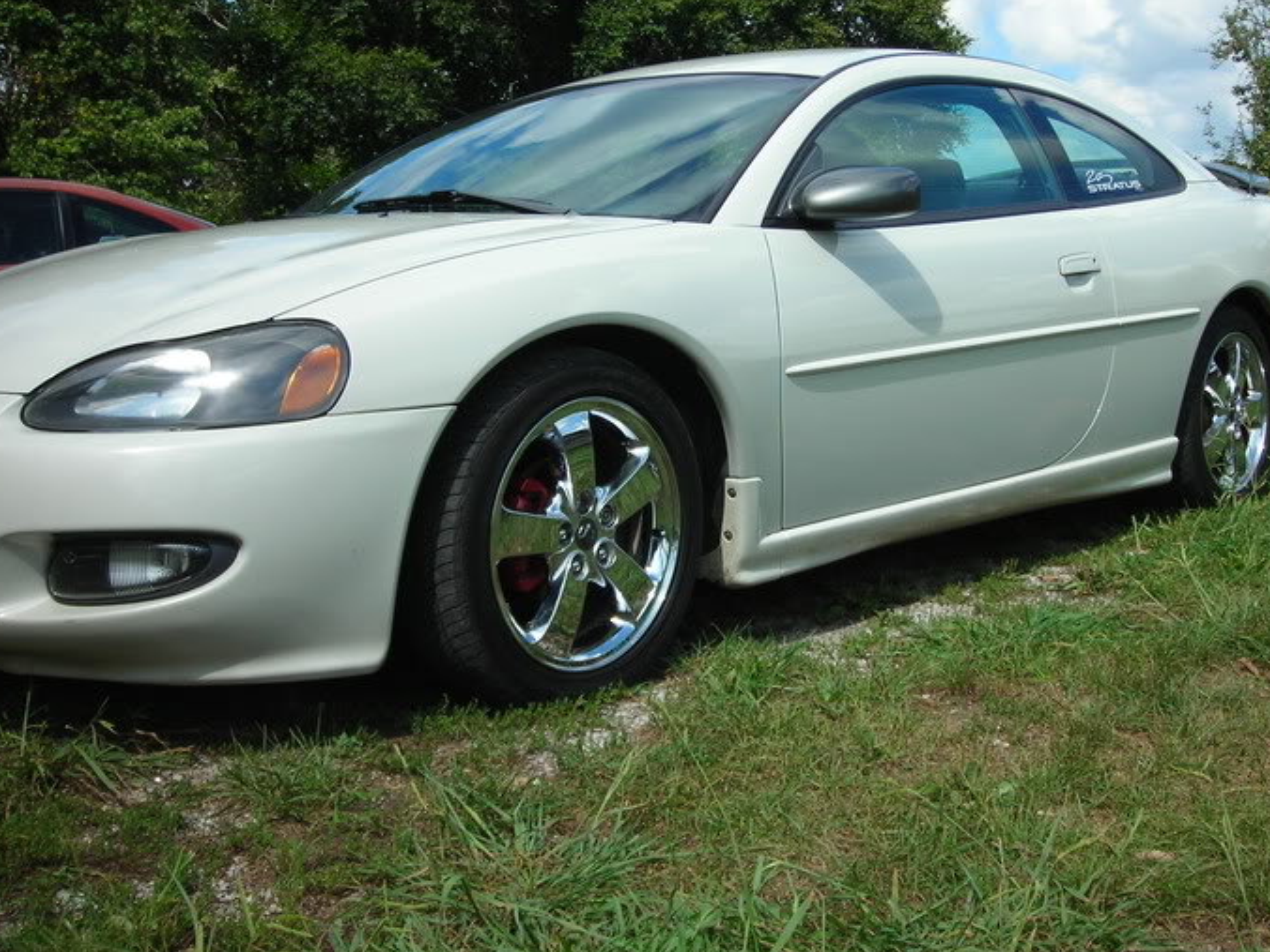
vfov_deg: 32.2
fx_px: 1651
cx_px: 695
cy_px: 439
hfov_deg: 42.0
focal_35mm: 45
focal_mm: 6.3
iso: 50
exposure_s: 1/170
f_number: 6.4
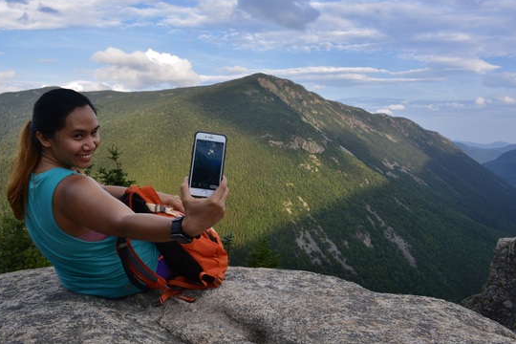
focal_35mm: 28
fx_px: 401
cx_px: 257
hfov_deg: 65.5
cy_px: 168
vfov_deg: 46.4
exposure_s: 1/80
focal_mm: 18
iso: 200
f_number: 10
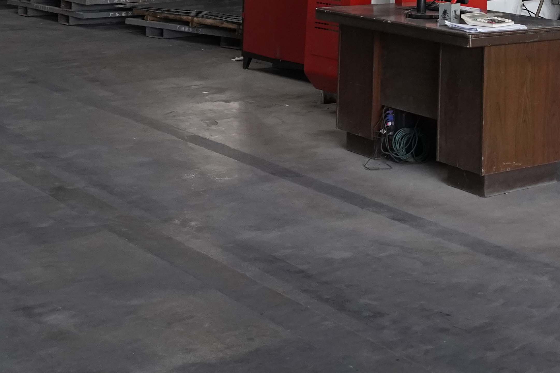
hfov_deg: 25.8
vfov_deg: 17.5
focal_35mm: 72
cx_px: 627
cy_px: -140
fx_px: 1120
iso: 4000
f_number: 5.6
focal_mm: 26
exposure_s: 1/100
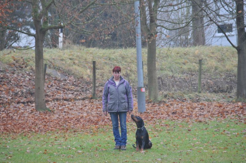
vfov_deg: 4.6
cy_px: 82
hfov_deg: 6.9
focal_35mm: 300
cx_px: 123
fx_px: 2048
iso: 400
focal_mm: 200
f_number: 6.3
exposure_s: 1/100
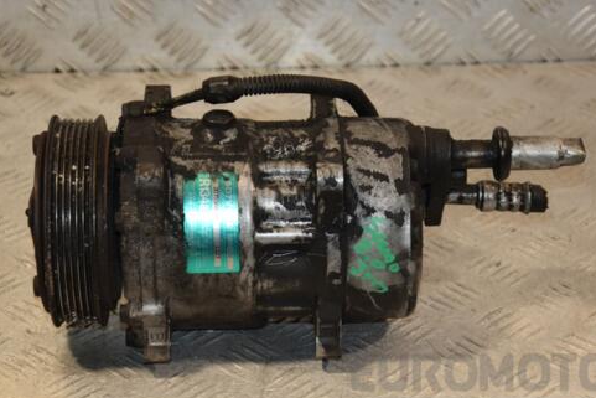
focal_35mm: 116
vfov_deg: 11.8
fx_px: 1921
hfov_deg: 17.6
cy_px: 207
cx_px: 327
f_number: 5.3
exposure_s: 1/200
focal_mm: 62
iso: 800
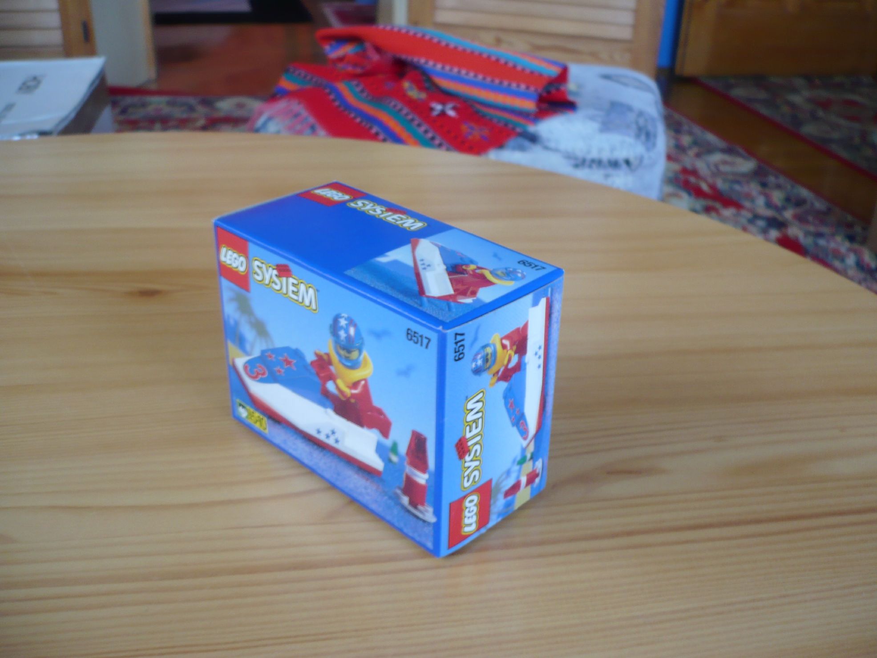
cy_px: 329
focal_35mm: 35
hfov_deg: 52.6
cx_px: 438
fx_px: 887
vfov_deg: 40.7
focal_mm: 5.8
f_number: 2.8
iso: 100
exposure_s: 1/25
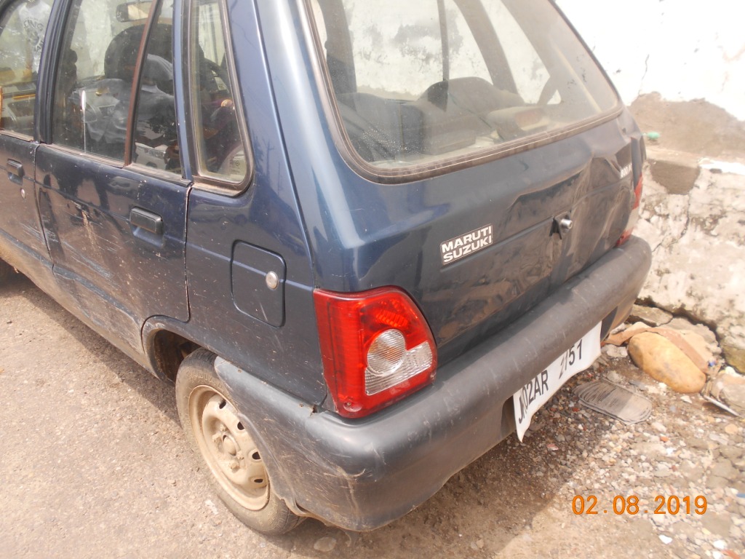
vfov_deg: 53.1
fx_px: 560
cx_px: 372
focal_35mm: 26
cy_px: 280
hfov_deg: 67.3
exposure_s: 1/320
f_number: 3.2
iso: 80
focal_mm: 4.6
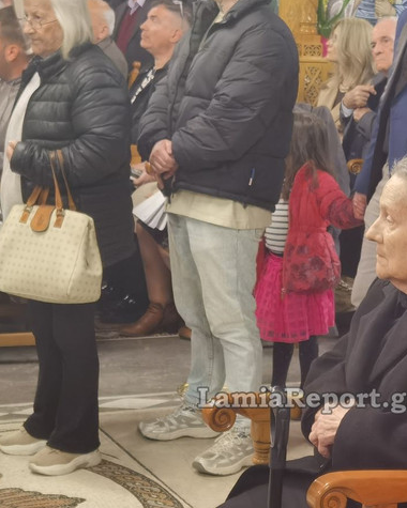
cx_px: 308
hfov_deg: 14.7
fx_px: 1566
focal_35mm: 104
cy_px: 252
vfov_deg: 18.5
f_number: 1.9
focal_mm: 6.71
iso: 200
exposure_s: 1/50
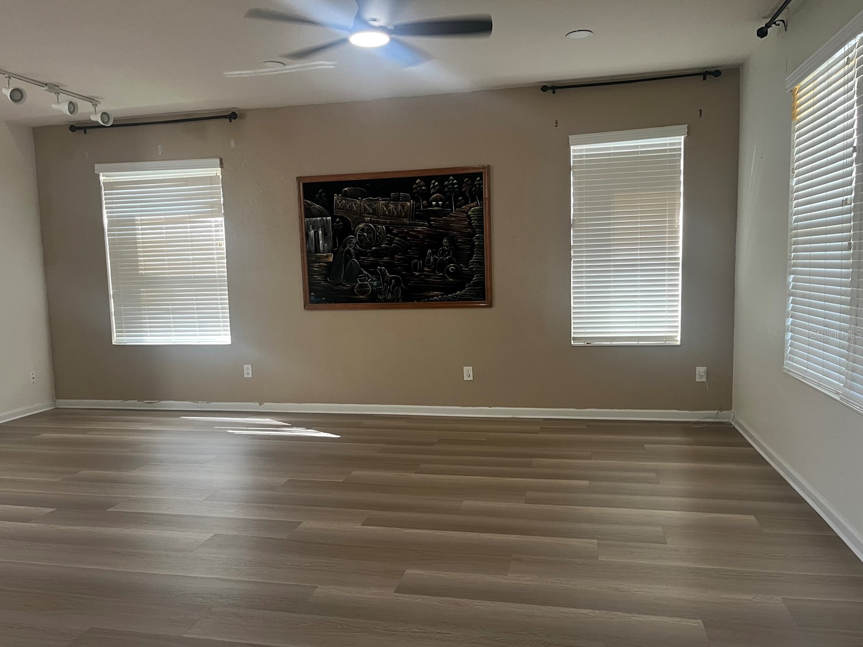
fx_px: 673
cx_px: 416
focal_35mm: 27
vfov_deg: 51.4
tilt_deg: -6.9
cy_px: 334
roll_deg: +1.2
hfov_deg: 65.3
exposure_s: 1/60
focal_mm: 5.1
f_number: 1.6
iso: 100
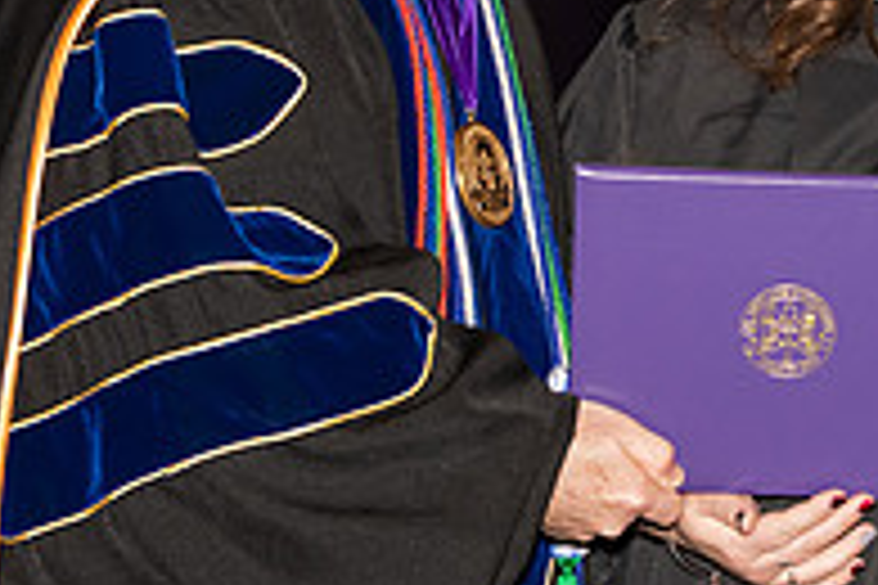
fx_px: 5072
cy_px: 151
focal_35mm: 208
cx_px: 630
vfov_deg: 6.6
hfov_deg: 9.9
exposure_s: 1/200
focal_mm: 70
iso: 1000
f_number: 5.6
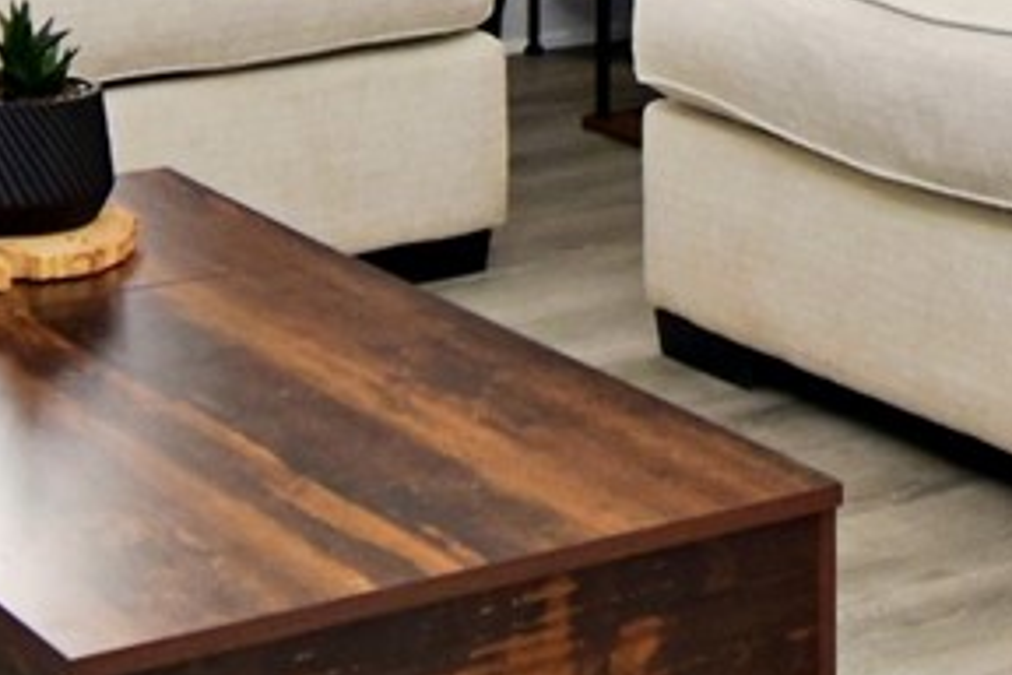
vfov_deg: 11.3
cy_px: -541
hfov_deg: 18.0
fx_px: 3176
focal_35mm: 113
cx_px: 801
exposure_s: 1/50
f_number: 4.5
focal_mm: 10
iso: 200
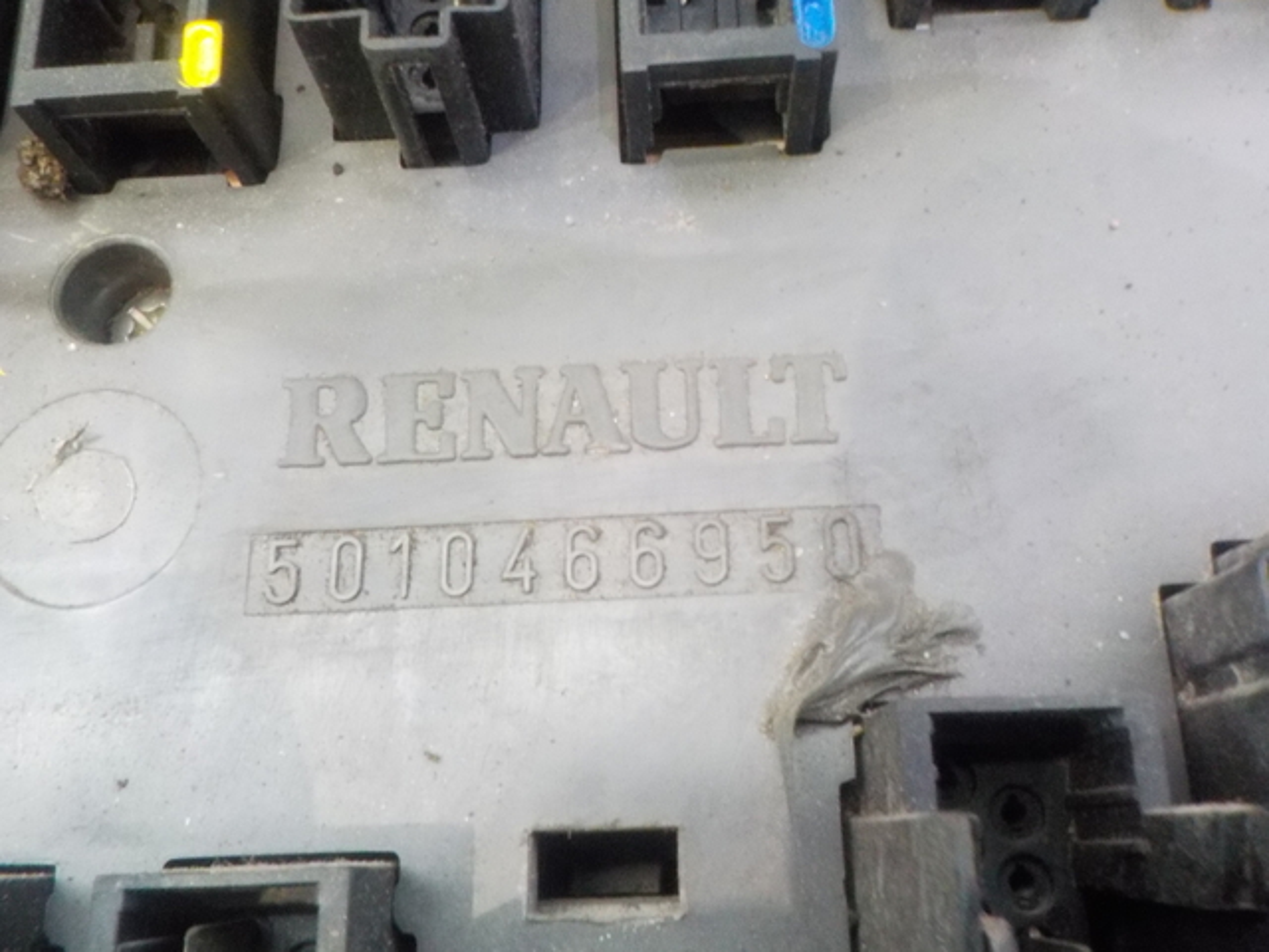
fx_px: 1100
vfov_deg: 46.8
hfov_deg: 60.0
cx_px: 634
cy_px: 476
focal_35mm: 30
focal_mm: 4.1
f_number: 3.3
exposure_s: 1/3
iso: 800
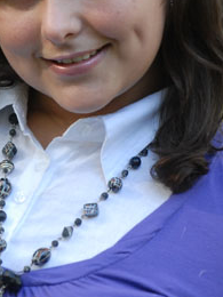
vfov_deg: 3.5
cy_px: 71
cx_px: 79
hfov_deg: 2.6
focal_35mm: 564
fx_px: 4844
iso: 500
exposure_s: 1/200
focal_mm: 170
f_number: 3.5
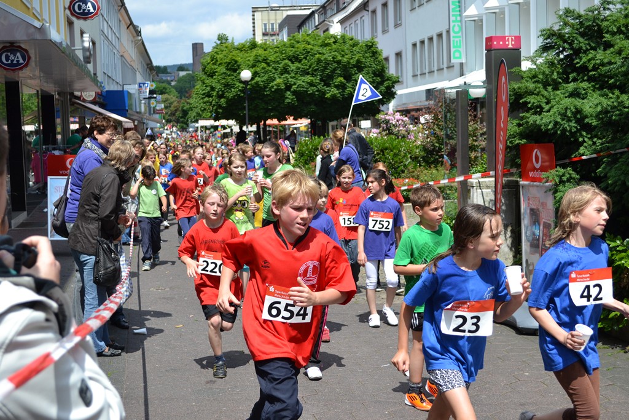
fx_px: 944
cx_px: 314
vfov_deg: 25.1
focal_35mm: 54
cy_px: 210
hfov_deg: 36.9
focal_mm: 36
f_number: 5.6
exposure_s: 1/1600
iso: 400
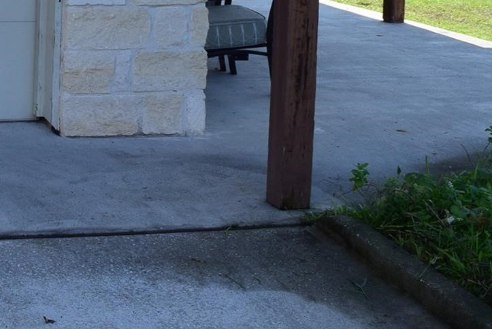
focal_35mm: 85
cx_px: -147
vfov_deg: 15.6
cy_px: -47
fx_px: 1162
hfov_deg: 21.6
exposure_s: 1/250
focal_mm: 20
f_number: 10
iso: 400
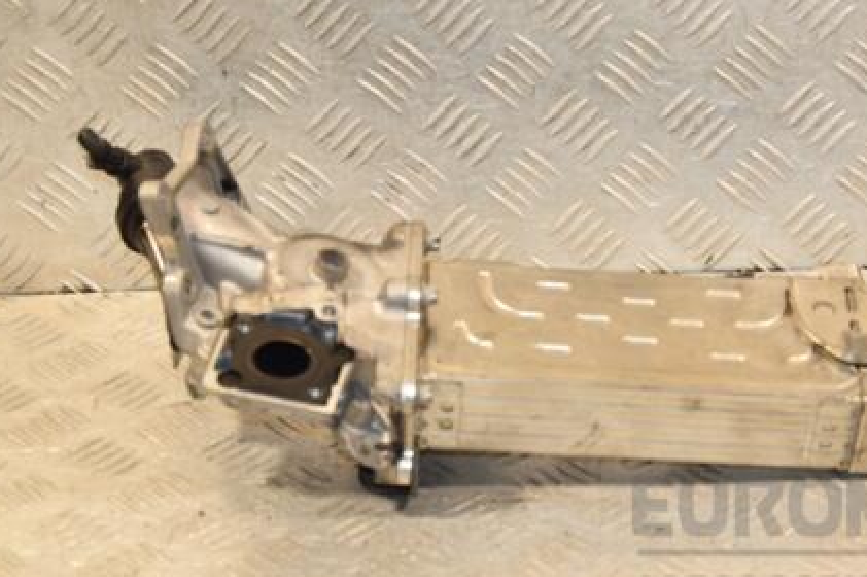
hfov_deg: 19.0
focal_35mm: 107
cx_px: 593
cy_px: 231
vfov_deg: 12.8
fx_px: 2575
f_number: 6.3
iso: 800
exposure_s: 1/200
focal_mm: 50
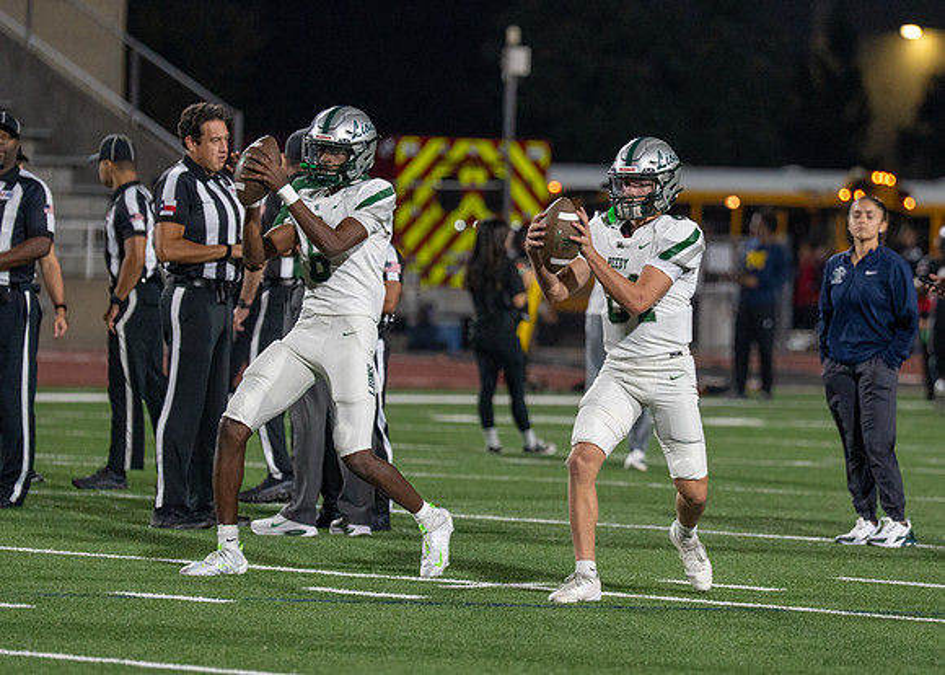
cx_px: 581
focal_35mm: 278
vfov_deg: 5.2
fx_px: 7462
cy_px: 290
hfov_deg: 7.2
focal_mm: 173
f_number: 2.8
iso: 2000
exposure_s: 1/1000
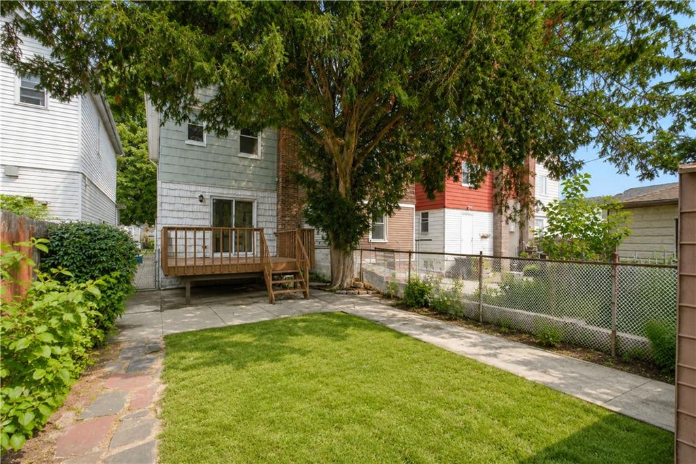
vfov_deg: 77.3
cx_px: 348
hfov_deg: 100.4
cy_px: 232
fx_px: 290
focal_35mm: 15
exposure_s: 1/160
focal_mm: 10
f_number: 9
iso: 500
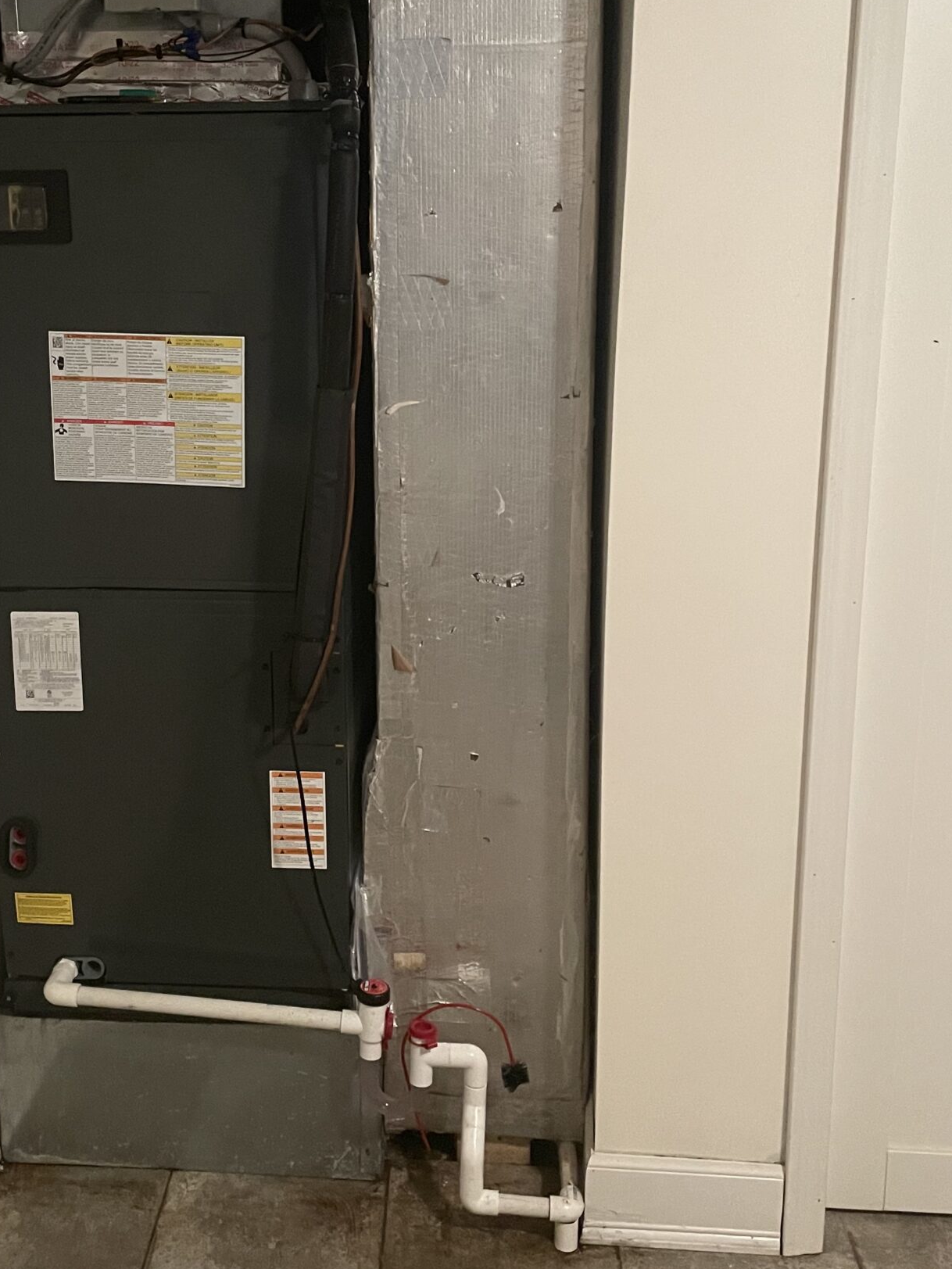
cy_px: 504
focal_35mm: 41
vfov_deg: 45.5
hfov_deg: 34.9
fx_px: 1503
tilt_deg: -12.3
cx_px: 342
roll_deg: -0.1
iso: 500
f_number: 1.6
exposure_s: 1/30
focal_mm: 4.2
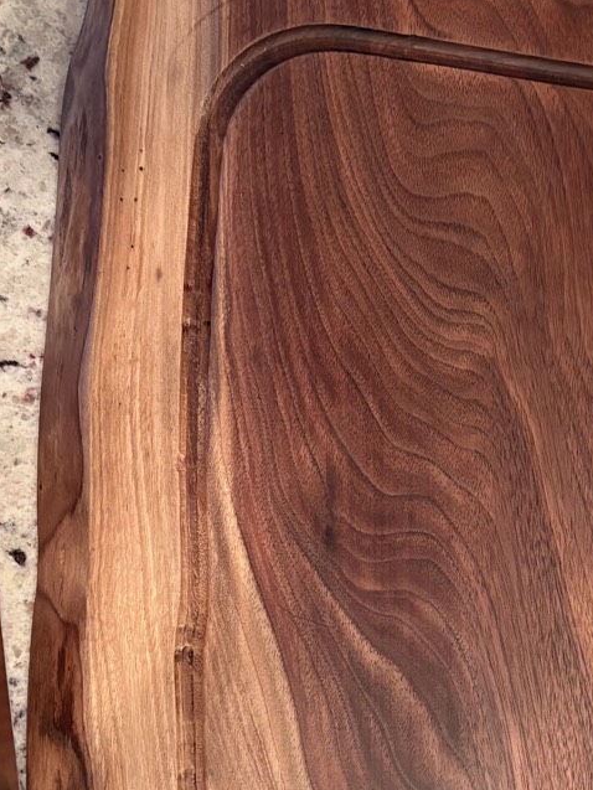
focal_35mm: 49
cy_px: 621
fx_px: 1119
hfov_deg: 28.7
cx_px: 515
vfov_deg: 37.6
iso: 500
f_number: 1.6
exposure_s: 1/60
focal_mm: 5.96
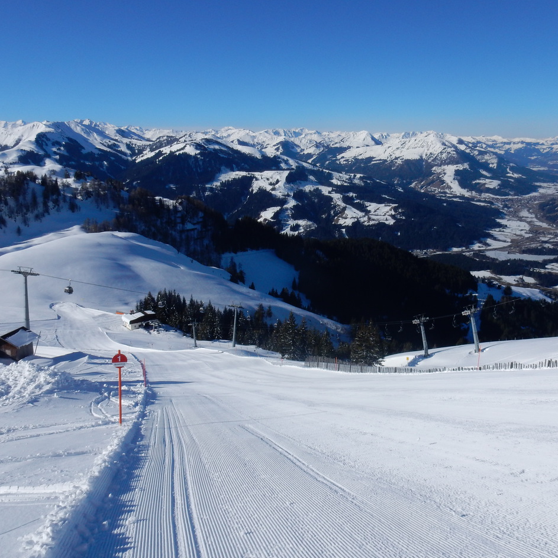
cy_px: 277
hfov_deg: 54.0
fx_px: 547
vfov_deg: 54.0
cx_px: 293
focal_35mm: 30
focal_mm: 4.5
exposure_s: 1/2000
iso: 125
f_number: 4.8
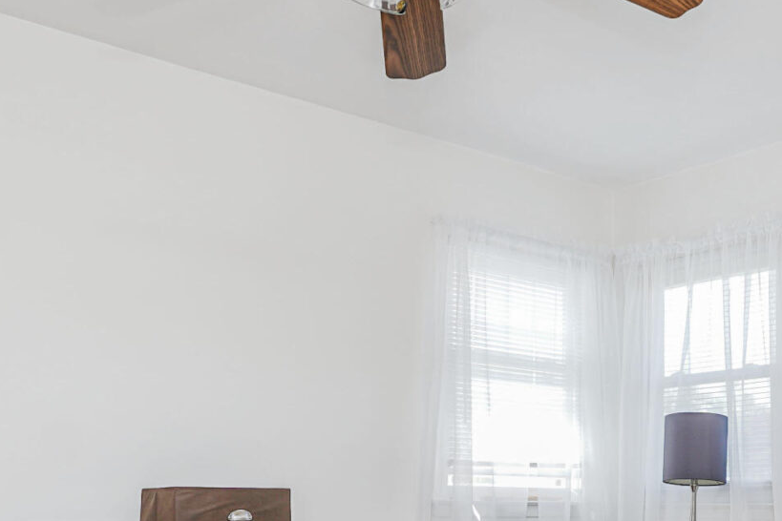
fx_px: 1086
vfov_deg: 25.8
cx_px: 585
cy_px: 506
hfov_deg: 38.6
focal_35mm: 50
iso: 64
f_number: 4.5
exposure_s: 1/40
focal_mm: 16
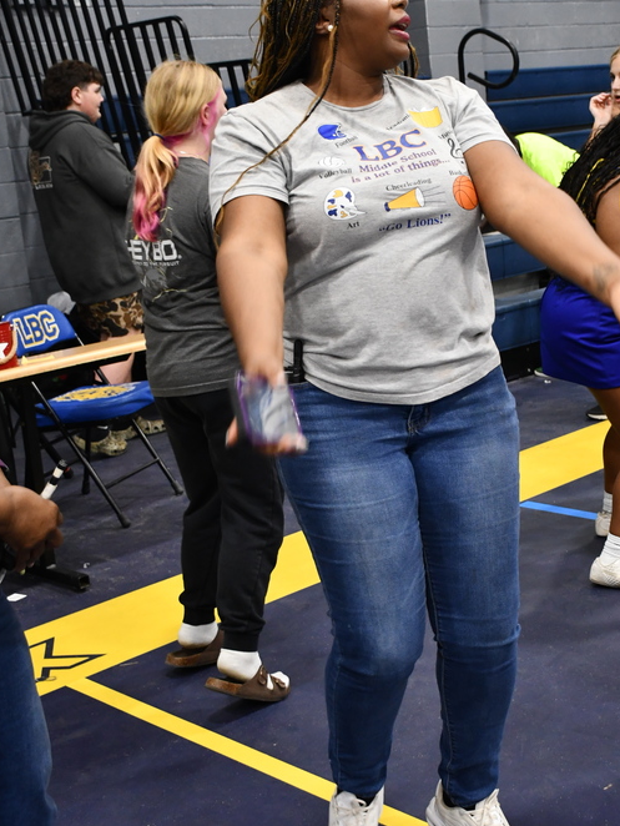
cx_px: 410
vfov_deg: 33.2
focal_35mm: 58
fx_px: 1384
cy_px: 379
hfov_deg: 25.1
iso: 1800
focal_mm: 26
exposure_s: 1/125
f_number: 3.8
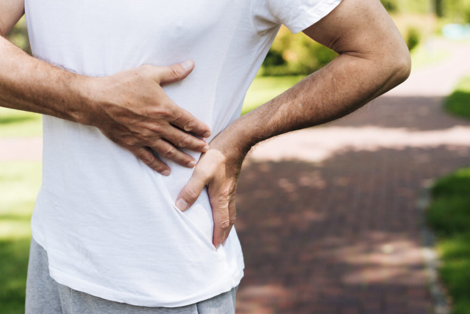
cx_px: 236
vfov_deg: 23.8
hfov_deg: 35.0
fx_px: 745
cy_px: 139
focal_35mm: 57
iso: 400
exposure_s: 1/400
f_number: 3.2
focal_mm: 50
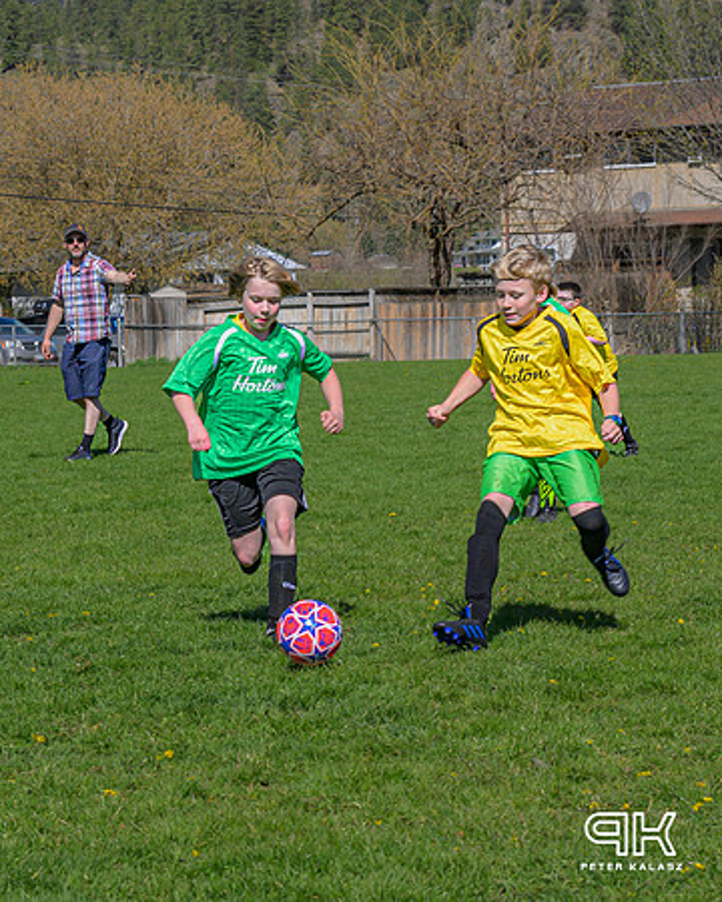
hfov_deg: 13.1
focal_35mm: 118
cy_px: 514
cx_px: 246
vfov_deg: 16.3
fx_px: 3146
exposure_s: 1/500
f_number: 6.3
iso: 125
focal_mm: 48
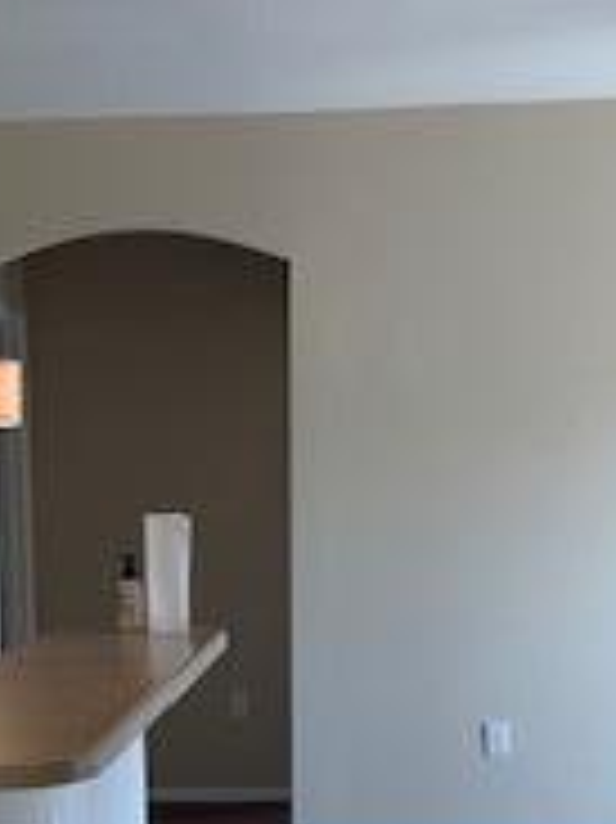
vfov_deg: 20.7
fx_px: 2162
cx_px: 171
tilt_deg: -8.4
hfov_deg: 16.2
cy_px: 860
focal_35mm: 91
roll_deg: +1.6
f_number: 1.8
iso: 100
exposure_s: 1/120
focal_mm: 4.25
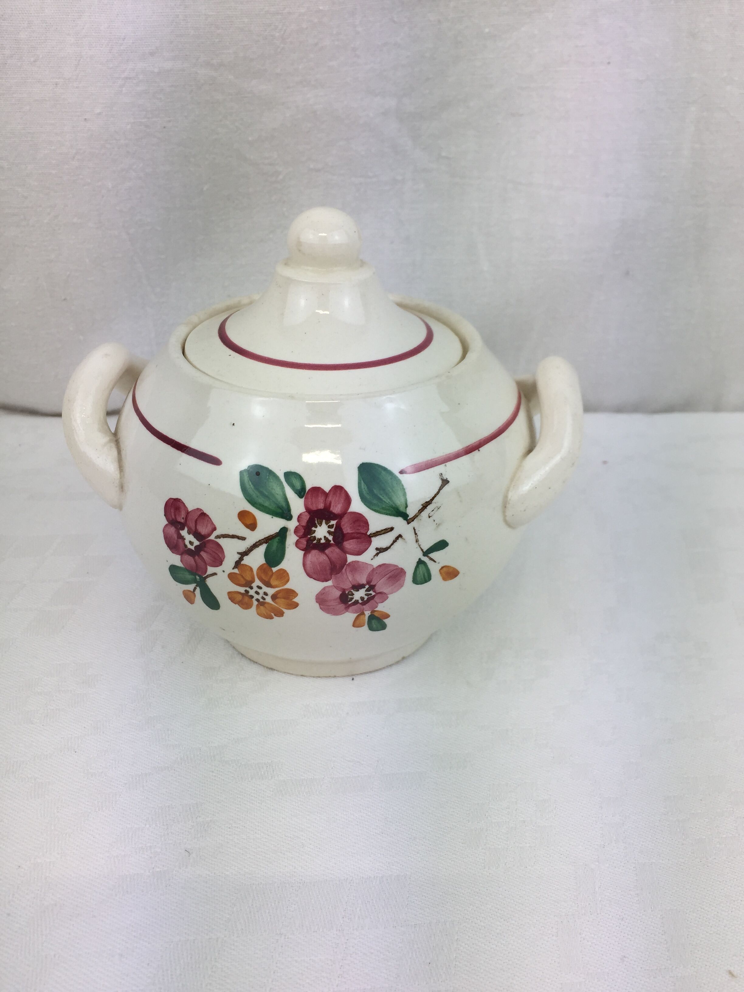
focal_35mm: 29
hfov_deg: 48.2
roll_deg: -1.6
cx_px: 372
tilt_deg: -29.9
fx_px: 831
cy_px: 496
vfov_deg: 61.7
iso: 32
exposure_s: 1/306
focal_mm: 4.15
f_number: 2.2
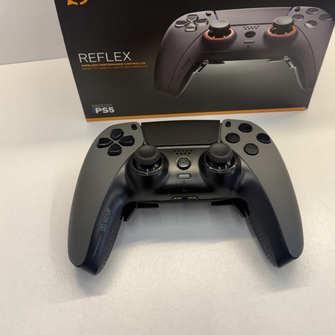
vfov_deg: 45.9
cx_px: 179
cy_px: 93
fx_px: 383
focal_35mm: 35
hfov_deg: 47.2
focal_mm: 5.96
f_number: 1.6
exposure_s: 1/100
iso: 100
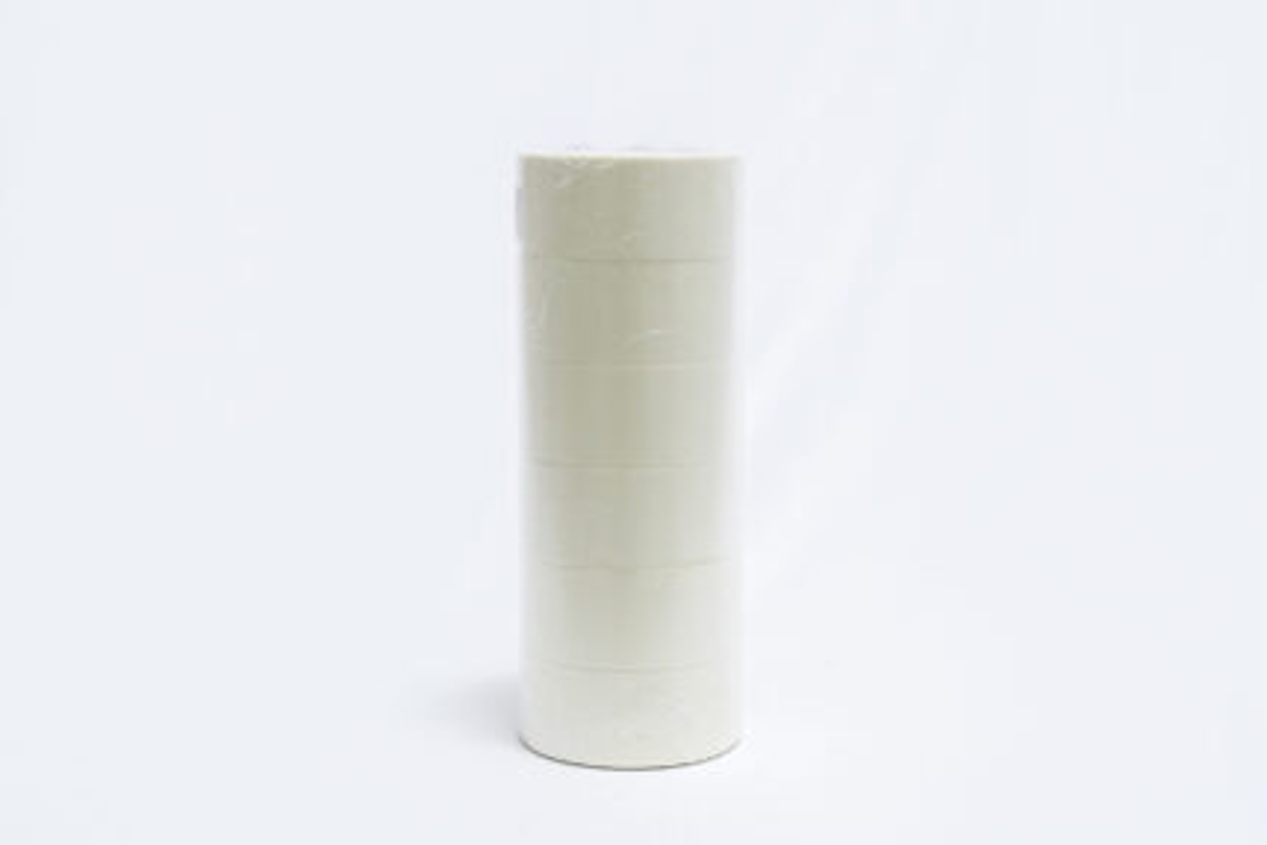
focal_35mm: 58
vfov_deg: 23.4
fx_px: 2042
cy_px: 422
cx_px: 634
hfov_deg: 34.5
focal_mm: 58
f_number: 9
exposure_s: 1/200
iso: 3200
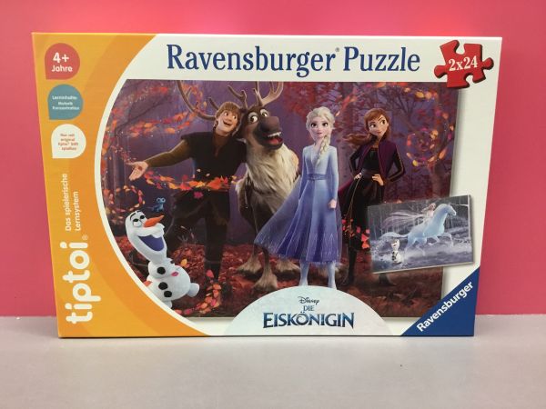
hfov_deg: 58.4
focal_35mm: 31
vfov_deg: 45.4
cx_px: 273
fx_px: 489
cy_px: 204
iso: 200
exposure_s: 1/33
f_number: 2.4
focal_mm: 3.3
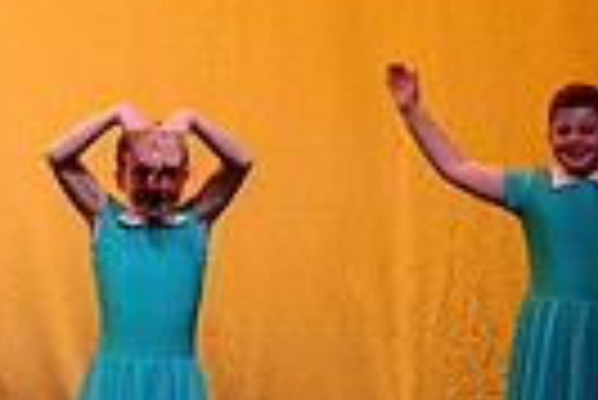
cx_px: -477
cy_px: 164
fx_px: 7616
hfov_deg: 4.5
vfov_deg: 3.0
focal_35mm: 458
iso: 1250
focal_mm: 105
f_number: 2.8
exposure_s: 1/500
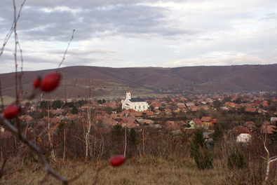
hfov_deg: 46.4
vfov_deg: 31.9
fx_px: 323
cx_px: 138
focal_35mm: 42
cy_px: 92
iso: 100
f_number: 6.3
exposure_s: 1/60
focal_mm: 28
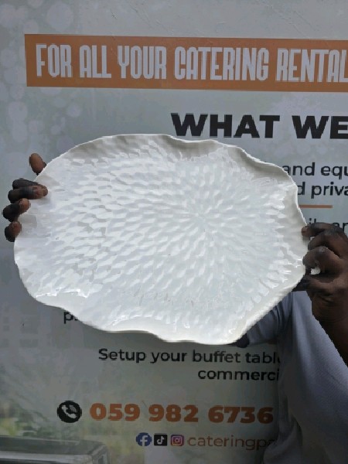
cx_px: 174
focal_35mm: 23
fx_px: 308
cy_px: 232
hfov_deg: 58.9
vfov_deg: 73.9
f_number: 1.7
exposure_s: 1/714
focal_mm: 6.3
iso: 12
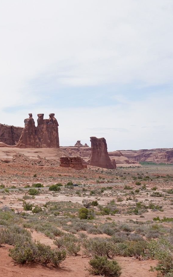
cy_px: 146
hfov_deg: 17.5
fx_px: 468
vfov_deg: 33.0
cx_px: -126
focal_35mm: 62
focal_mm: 28
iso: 100
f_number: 13
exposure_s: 1/100
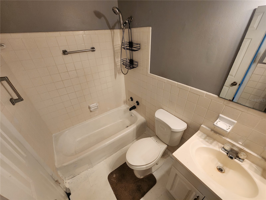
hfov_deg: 106.2
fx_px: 100
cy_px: 100
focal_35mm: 13
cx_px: 133
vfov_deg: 89.9
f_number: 2.2
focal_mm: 2.2
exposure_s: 1/60
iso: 400
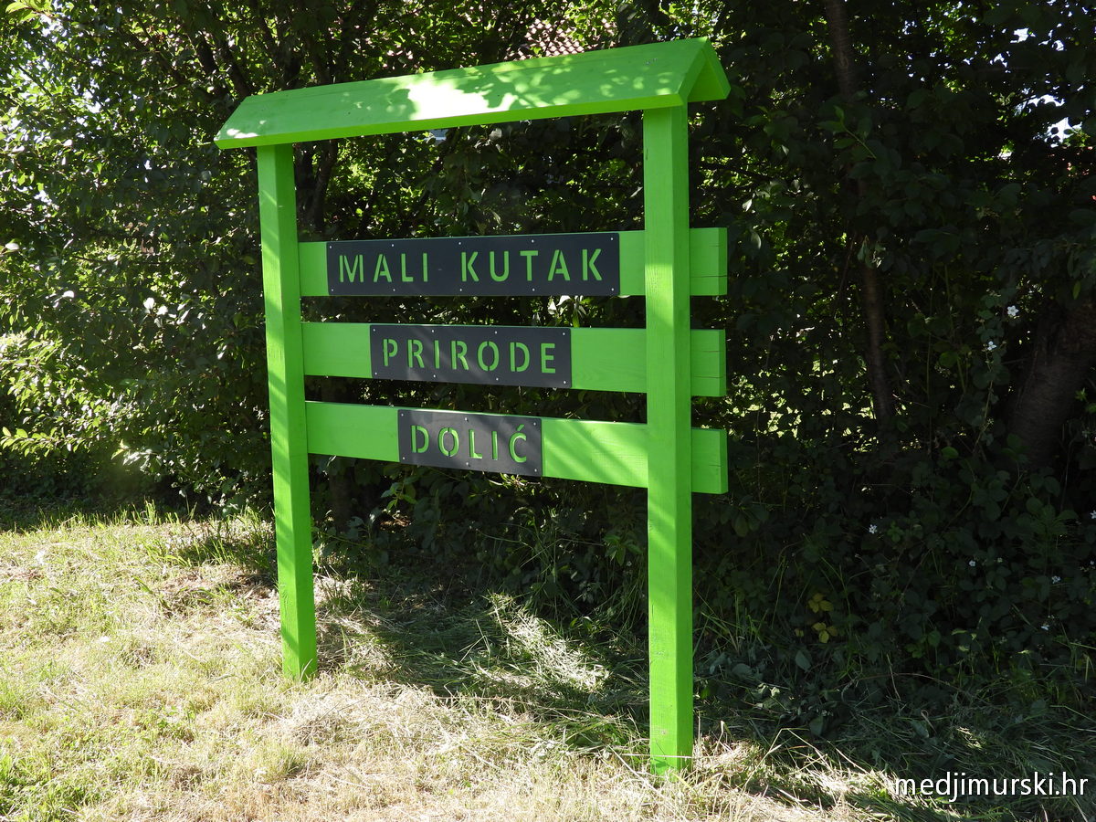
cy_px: 411
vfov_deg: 35.1
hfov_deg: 45.8
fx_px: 1298
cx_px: 548
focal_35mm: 41
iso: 100
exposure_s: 1/320
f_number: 3.2
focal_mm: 7.4
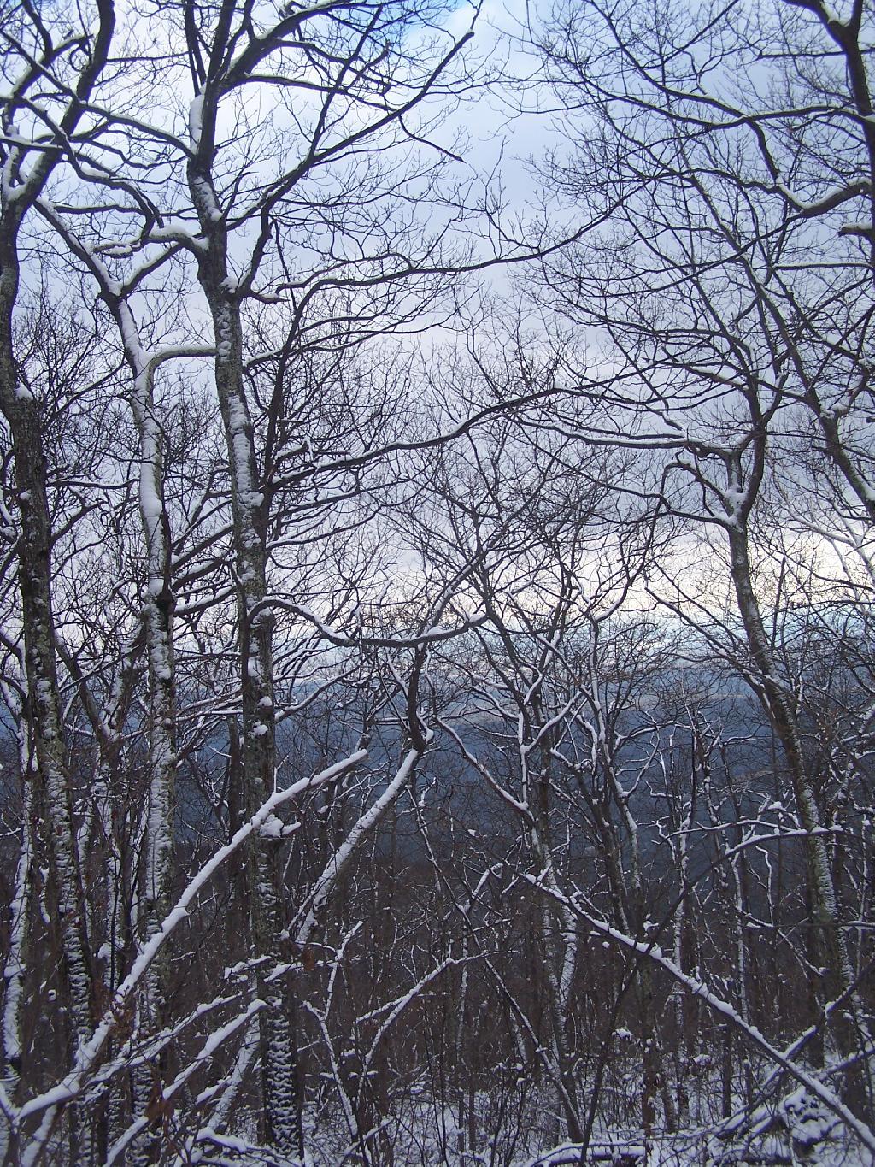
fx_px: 1281
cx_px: 438
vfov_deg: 49.0
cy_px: 584
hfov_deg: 37.7
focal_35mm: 38
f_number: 2.8
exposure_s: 1/250
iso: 80
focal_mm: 6.3
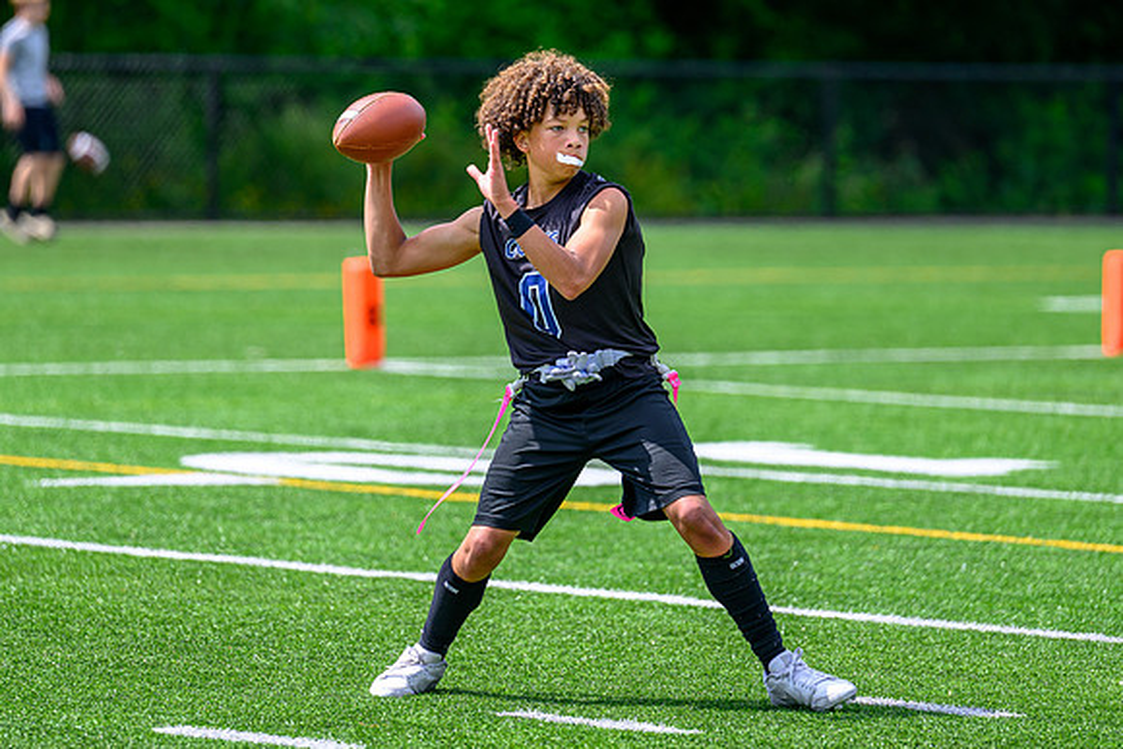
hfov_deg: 7.2
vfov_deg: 4.8
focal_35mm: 285
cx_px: 505
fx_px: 8887
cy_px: 265
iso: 100
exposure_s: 1/800
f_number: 3.2
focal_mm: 200
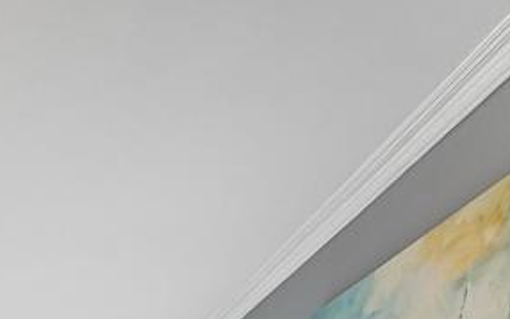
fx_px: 709
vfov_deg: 19.9
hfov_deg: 27.9
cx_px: -239
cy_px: 545
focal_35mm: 51
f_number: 8
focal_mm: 14
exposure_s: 1/13
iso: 400
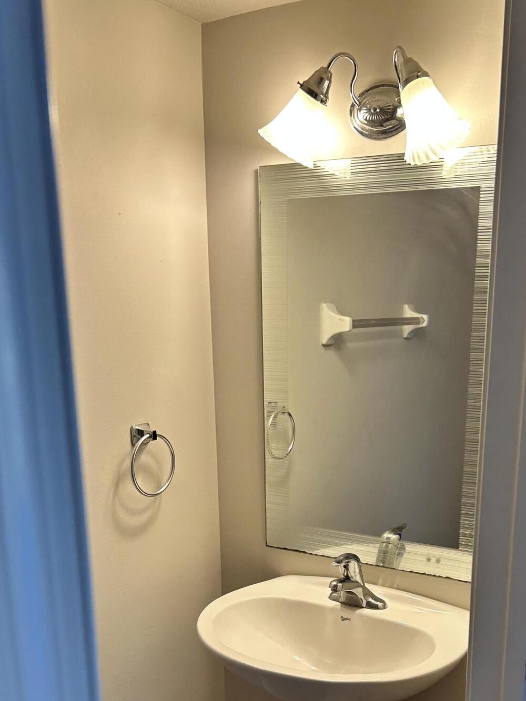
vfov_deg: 46.2
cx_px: 331
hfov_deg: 36.6
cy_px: 522
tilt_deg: -14.2
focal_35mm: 39
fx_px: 790
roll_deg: -1.1
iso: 64
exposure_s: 1/120
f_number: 1.5
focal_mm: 5.7
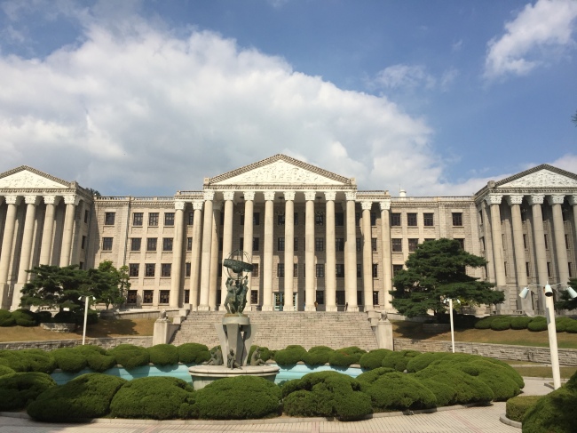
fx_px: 483
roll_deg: -0.9
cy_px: 216
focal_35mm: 29
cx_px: 288
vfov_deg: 48.2
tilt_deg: +12.5
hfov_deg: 61.7
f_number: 2.2
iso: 32
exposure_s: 1/3300
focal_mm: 4.15
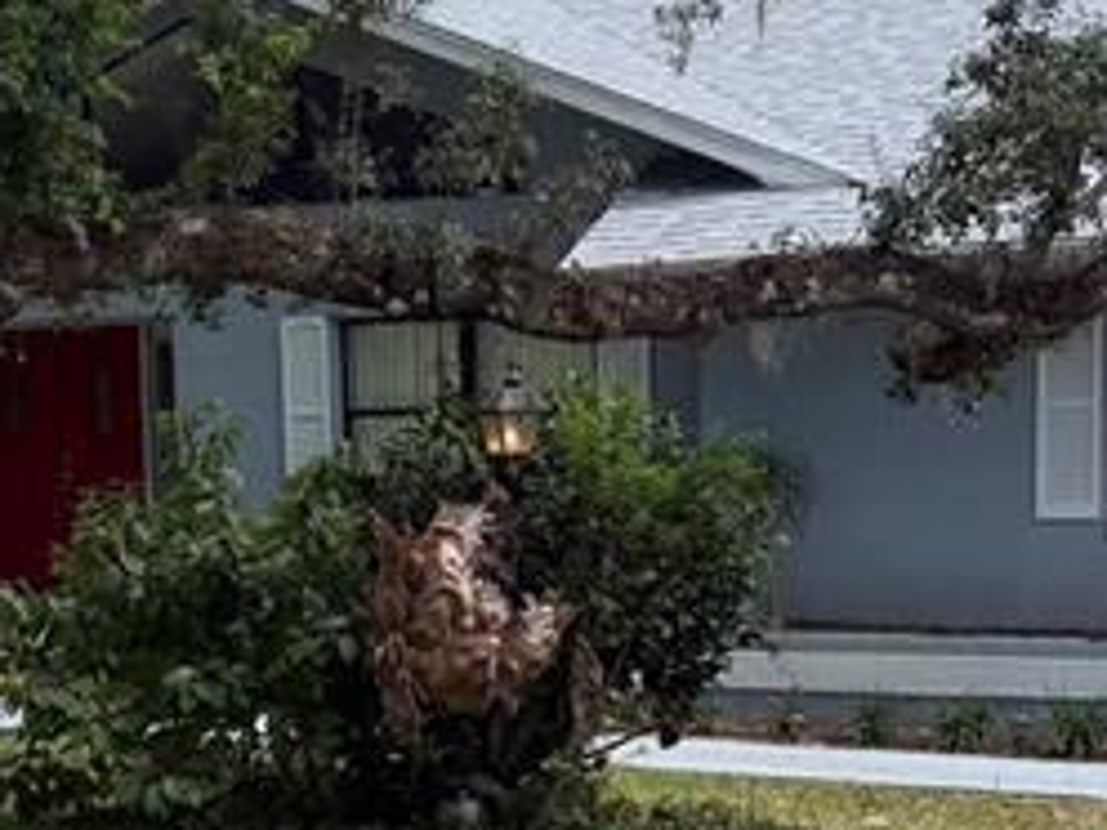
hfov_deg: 19.4
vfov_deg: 14.7
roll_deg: +3.4
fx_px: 3166
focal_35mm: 99
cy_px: 826
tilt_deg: -9.7
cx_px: 54
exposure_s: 1/1075
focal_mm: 6.76
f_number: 1.78
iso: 100
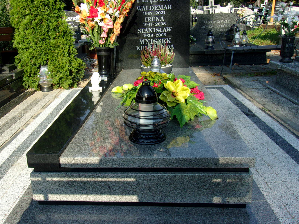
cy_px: 92
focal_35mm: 34
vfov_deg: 41.7
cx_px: 124
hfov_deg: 53.7
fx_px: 294
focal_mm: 4.9
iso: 80
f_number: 10.4
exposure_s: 1/56
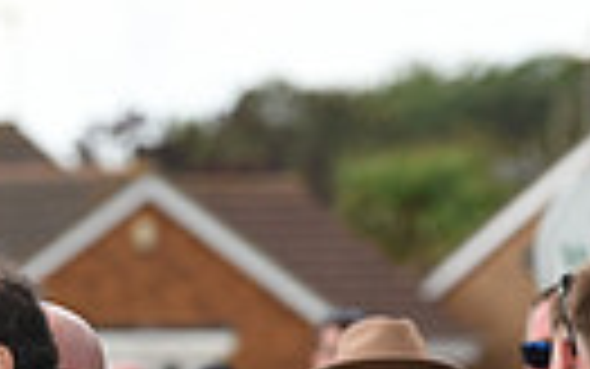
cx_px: -419
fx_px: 12692
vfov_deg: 1.7
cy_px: 848
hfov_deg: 2.7
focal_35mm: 789
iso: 640
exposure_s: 1/1250
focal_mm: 175
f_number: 5
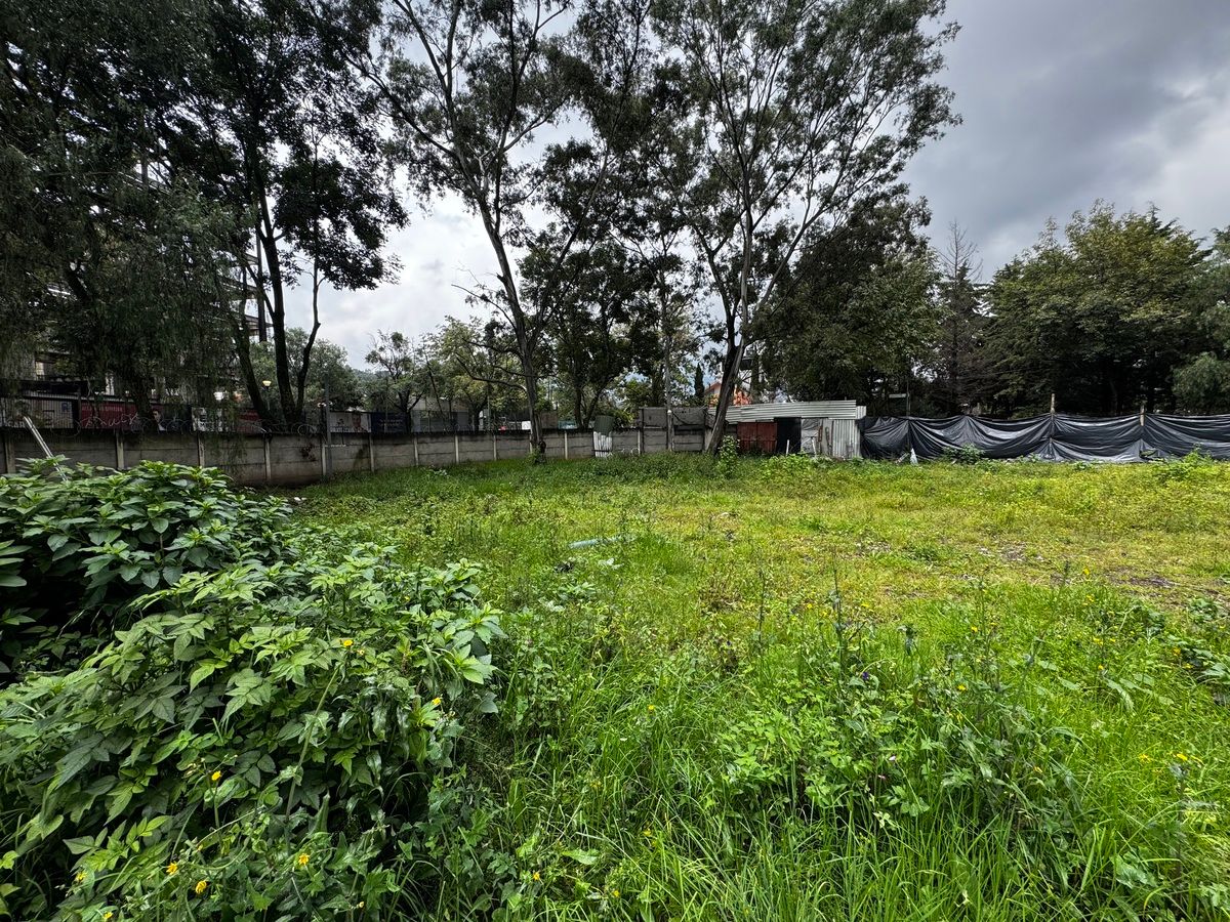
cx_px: 615
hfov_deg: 102.1
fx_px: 497
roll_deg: +1.7
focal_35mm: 14
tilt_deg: -2.3
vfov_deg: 85.7
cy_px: 461
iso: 40
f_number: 2.2
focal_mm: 2.22
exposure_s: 1/370
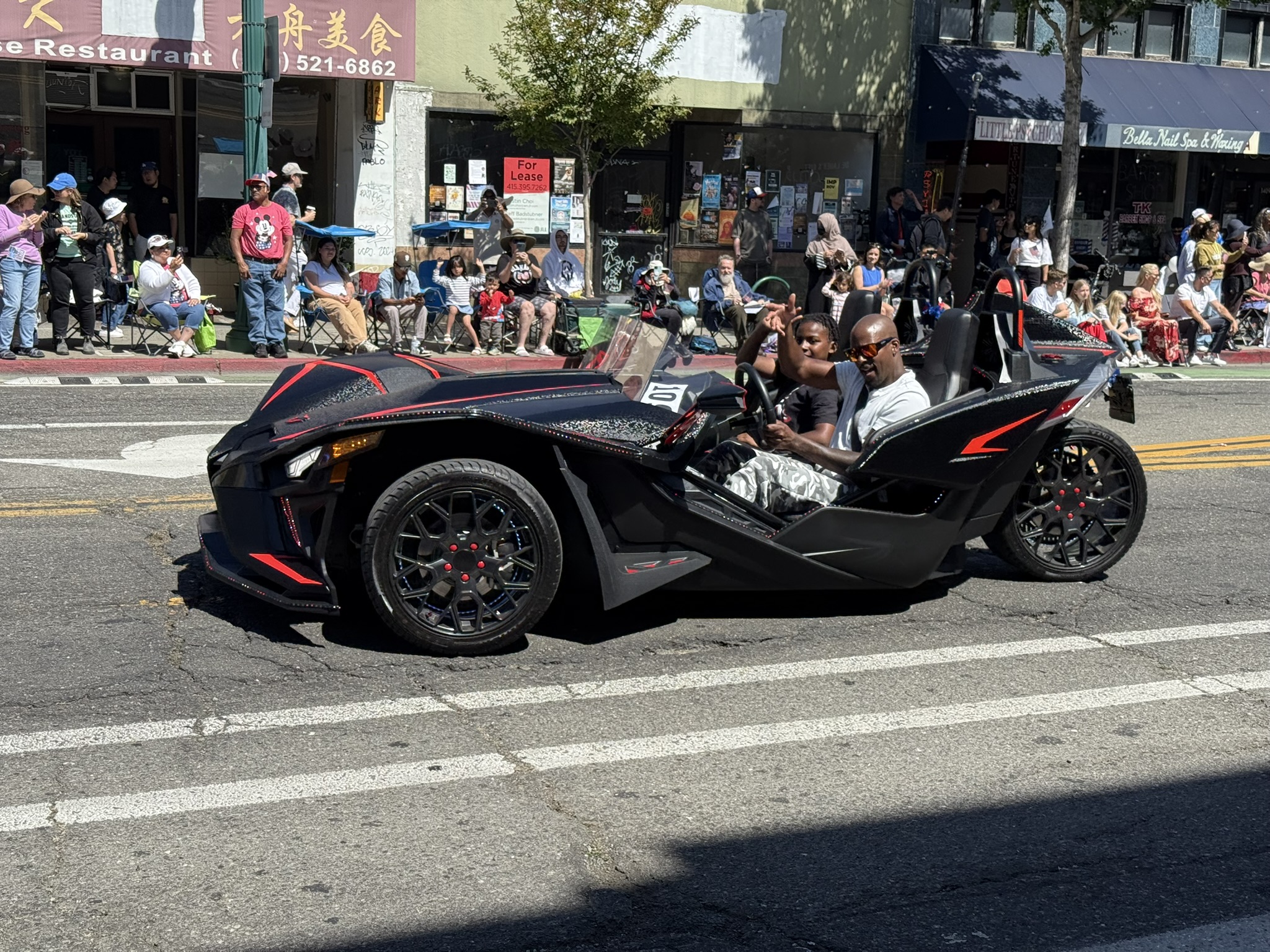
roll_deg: -1.9
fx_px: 1761
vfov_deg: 30.3
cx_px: 635
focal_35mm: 48
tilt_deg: -8.2
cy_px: 476
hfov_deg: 39.7
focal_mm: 6.76
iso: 64
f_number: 1.78
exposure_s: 1/2976
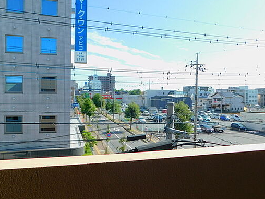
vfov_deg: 48.2
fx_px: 222
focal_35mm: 29
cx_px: 127
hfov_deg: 61.6
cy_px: 97
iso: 125
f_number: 3
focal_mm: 4
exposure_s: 1/800
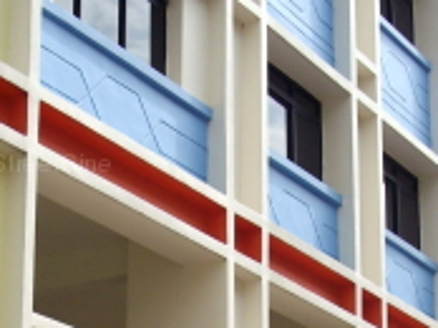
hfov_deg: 16.8
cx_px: 154
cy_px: 419
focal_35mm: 117
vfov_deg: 12.3
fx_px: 1478
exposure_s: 1/250
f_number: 5.6
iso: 80
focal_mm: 6.2
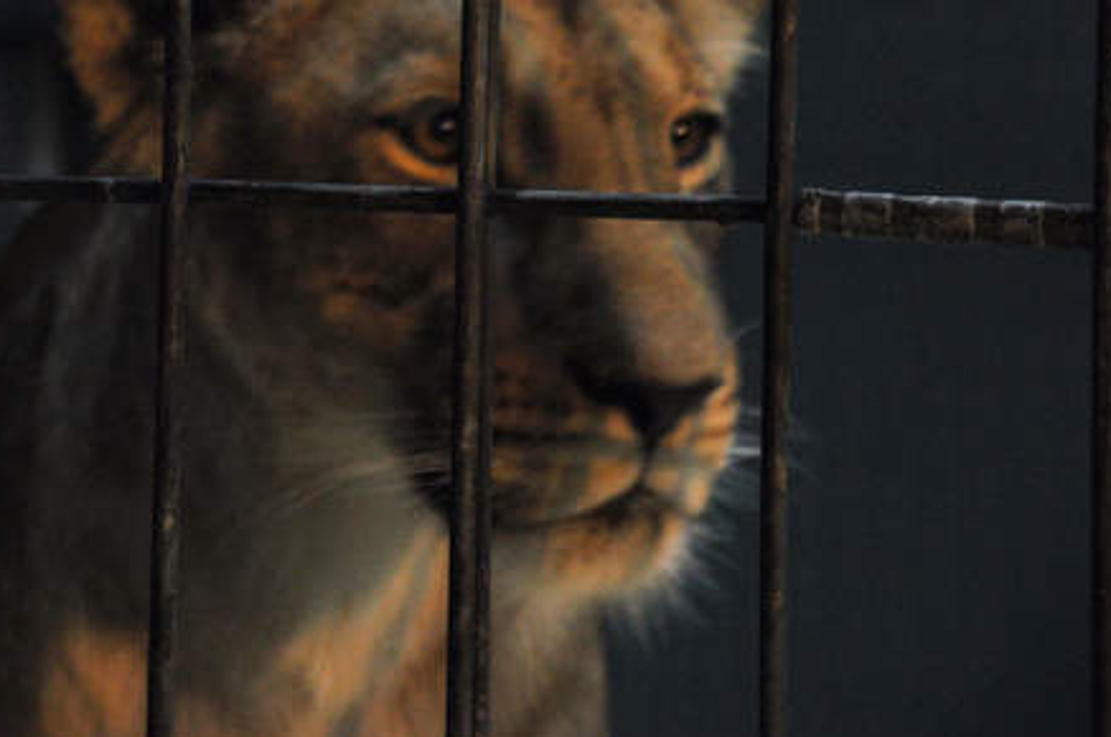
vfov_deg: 5.9
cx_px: 353
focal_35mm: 231
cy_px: 215
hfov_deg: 8.9
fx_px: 7110
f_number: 5.6
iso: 640
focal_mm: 105
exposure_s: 1/40
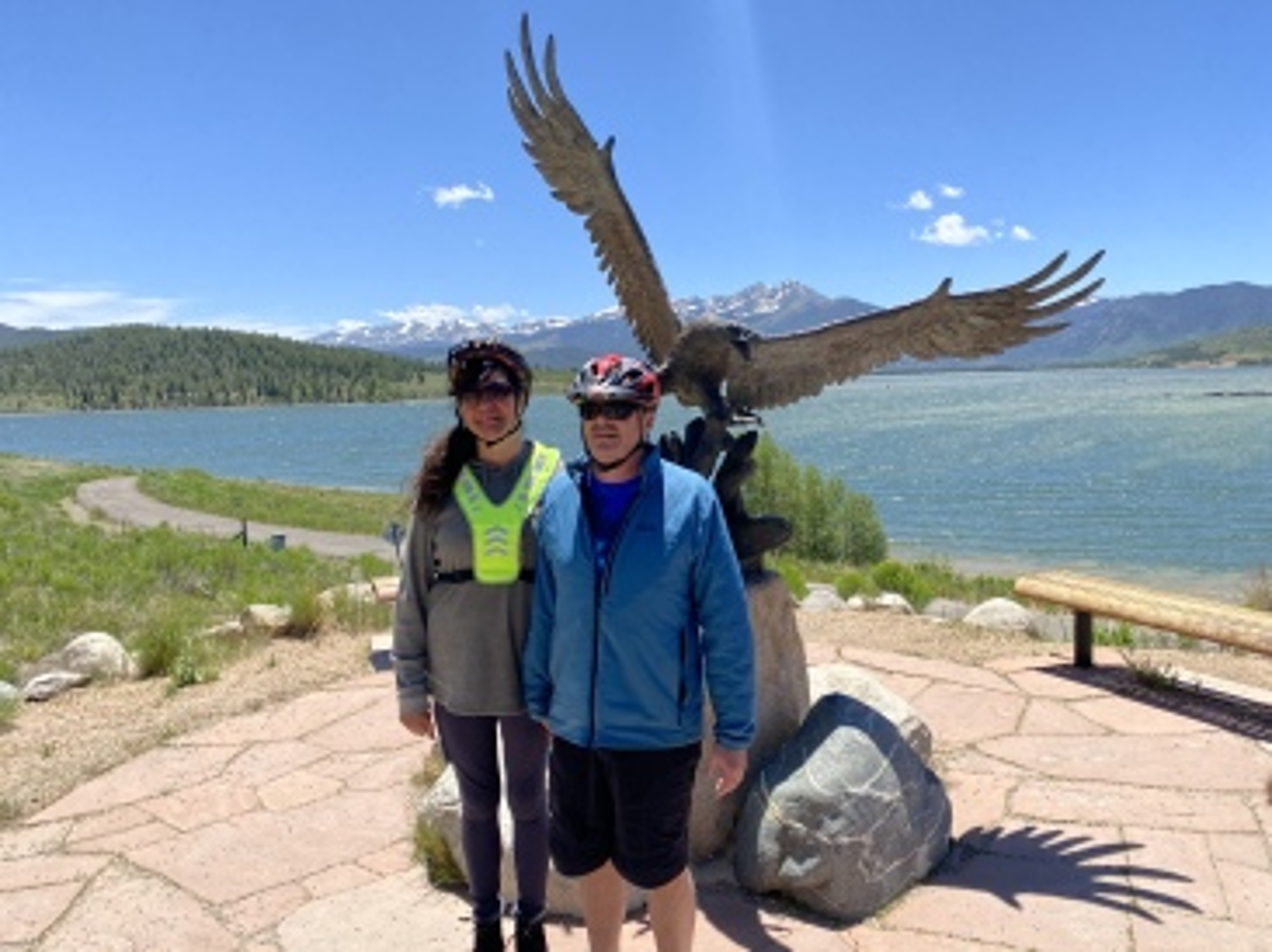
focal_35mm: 26
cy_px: 476
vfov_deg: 53.0
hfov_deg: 67.3
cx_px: 636
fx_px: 955
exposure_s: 1/2358
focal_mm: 4.25
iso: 32
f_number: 1.8
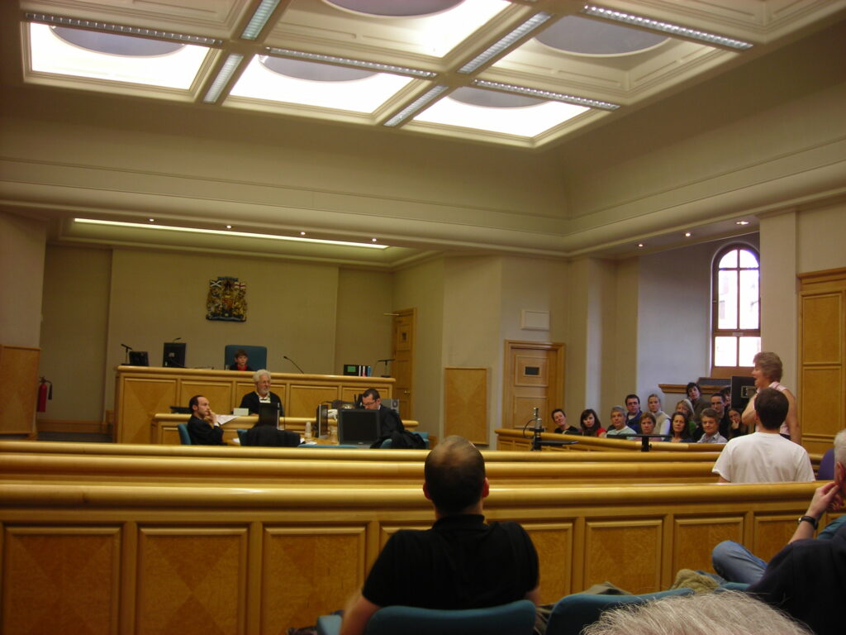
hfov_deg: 49.0
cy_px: 318
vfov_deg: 37.7
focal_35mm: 38
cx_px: 423
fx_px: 929
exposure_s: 1/11
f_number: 3.2
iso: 50
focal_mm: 6.3
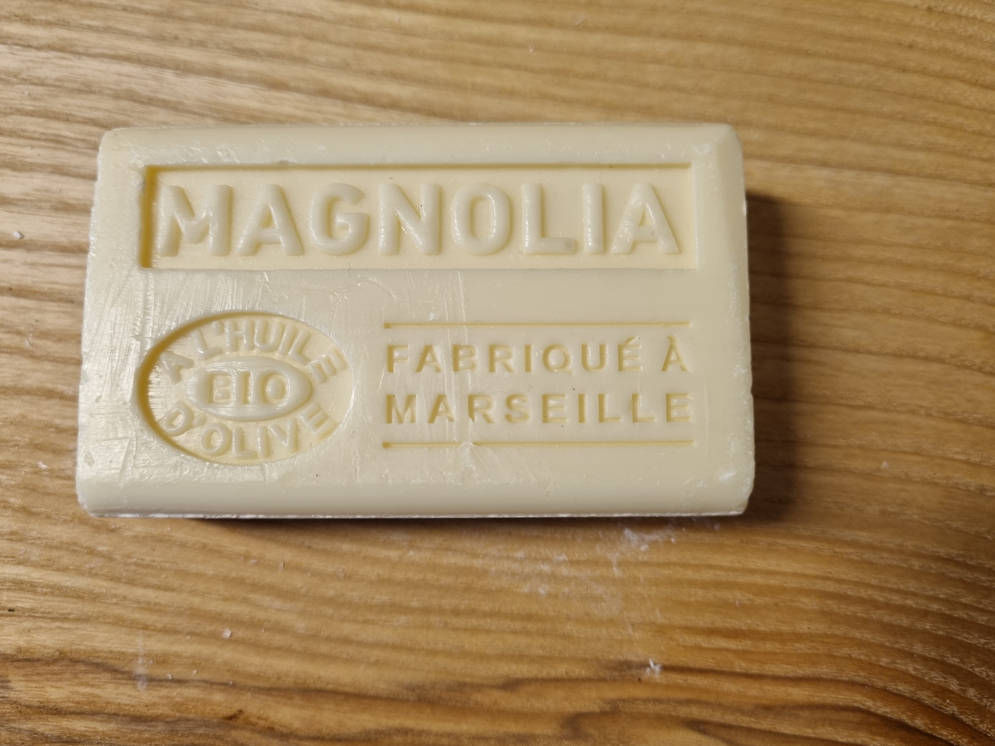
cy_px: 370
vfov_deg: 51.4
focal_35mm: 27
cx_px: 504
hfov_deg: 65.3
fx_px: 776
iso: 250
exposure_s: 1/100
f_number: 1.8
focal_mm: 5.4
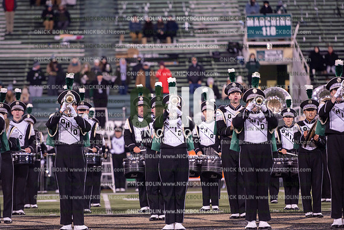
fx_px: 1911
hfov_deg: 10.3
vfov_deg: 6.9
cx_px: 172
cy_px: 115
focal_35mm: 200
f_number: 2.8
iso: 2500
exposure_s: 1/1250
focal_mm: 200
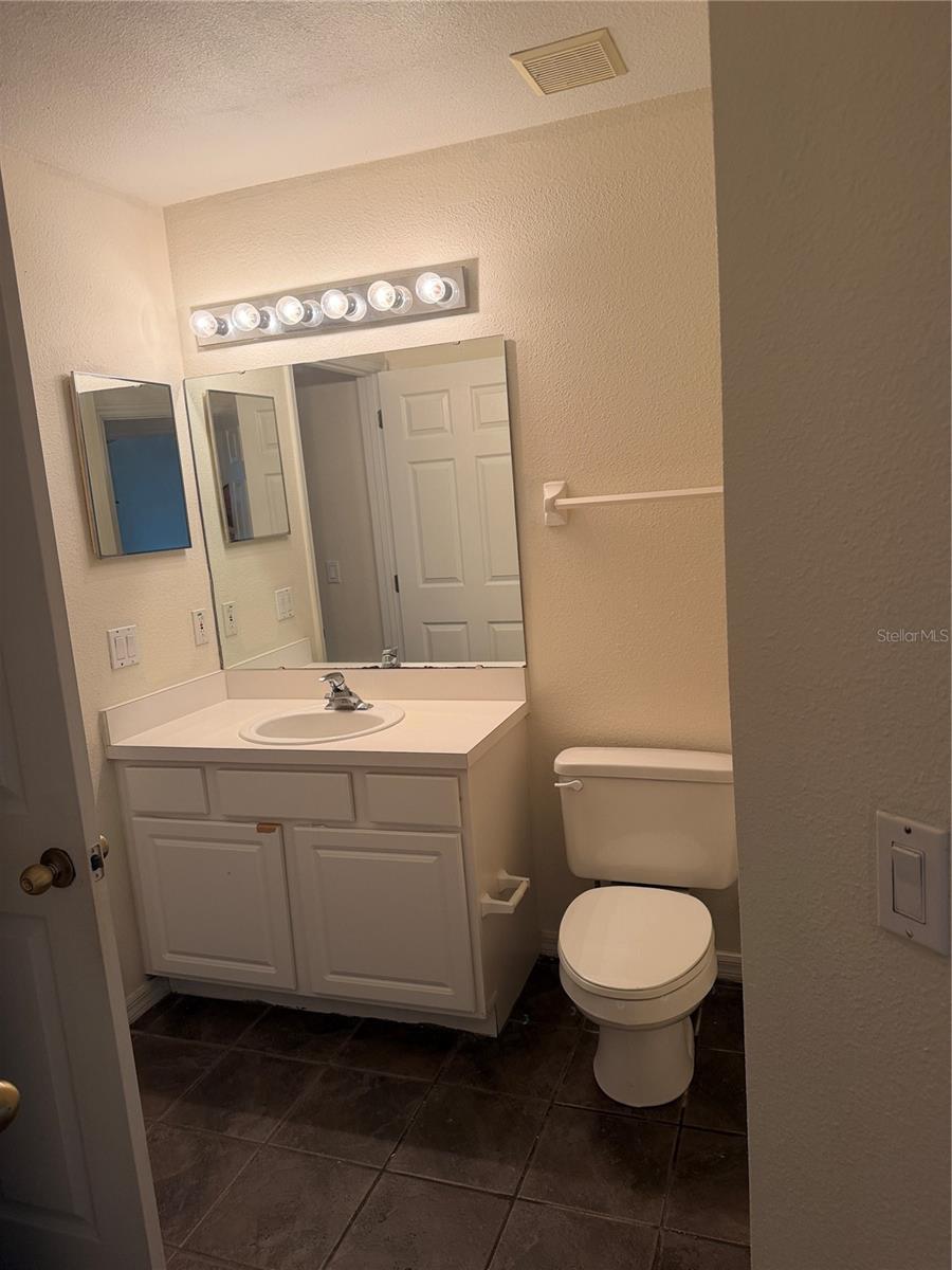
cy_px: 635
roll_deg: +4.1
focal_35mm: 24
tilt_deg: -9.7
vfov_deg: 71.6
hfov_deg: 56.8
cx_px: 476
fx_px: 880
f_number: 1.78
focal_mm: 6.76
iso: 125
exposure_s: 1/120
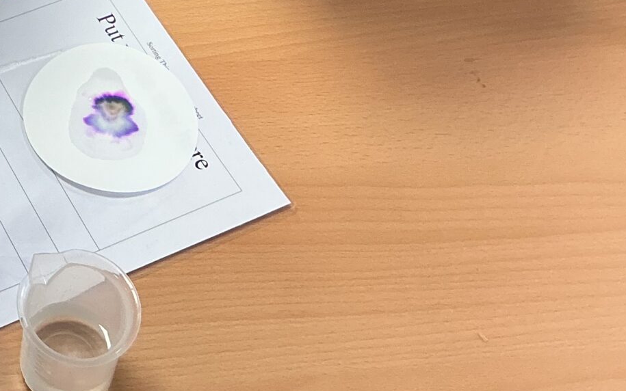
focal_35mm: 86
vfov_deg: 14.6
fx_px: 1467
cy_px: -114
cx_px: -71
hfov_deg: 22.6
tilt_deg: -47.6
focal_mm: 3
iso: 100
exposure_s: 1/60
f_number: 1.8
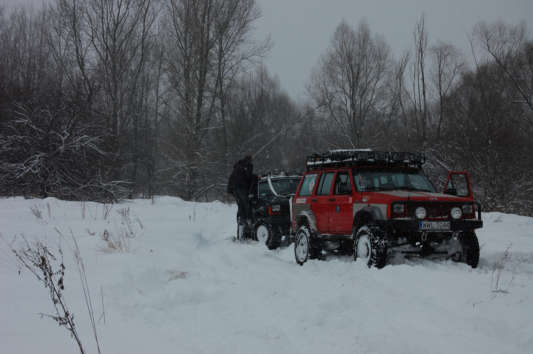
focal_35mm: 82
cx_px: 266
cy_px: 177
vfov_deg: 16.5
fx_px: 1220
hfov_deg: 24.6
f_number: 10
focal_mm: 55
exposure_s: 1/400
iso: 200
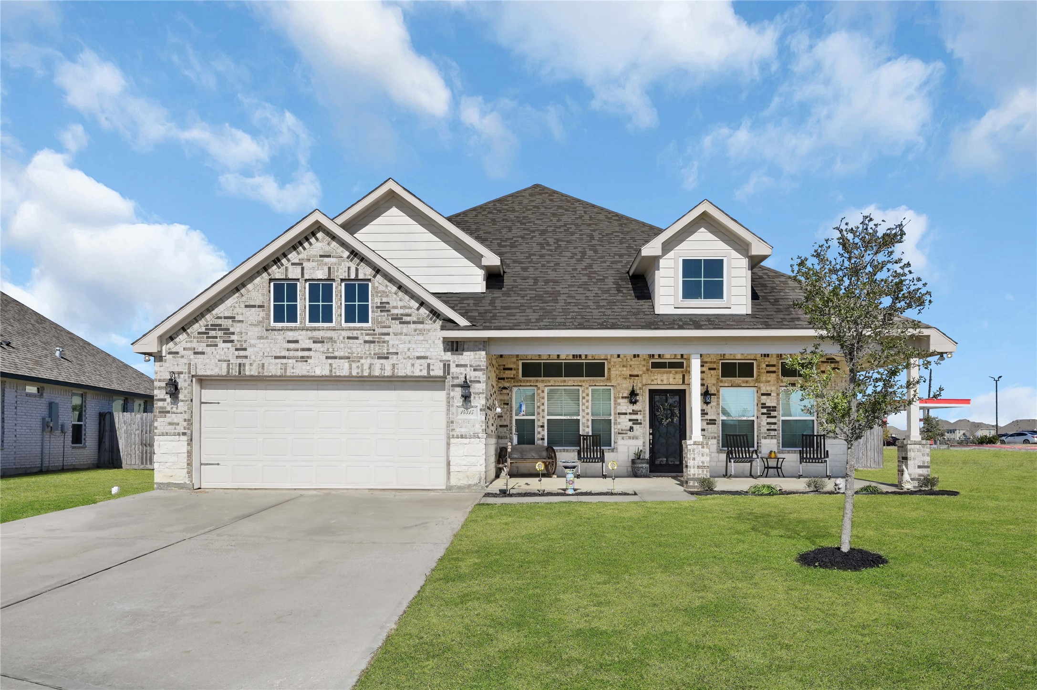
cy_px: 345
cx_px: 518
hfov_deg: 73.8
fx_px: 691
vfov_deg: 53.1
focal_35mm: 24
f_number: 16
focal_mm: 24
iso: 1000
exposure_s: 1/800
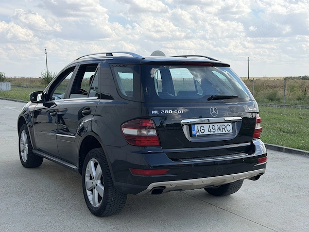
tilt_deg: -5.0
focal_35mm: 48
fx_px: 428
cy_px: 116
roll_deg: -0.3
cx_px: 154
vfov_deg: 30.3
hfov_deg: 39.7
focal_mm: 6.76
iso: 80
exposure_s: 1/3096
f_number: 1.78
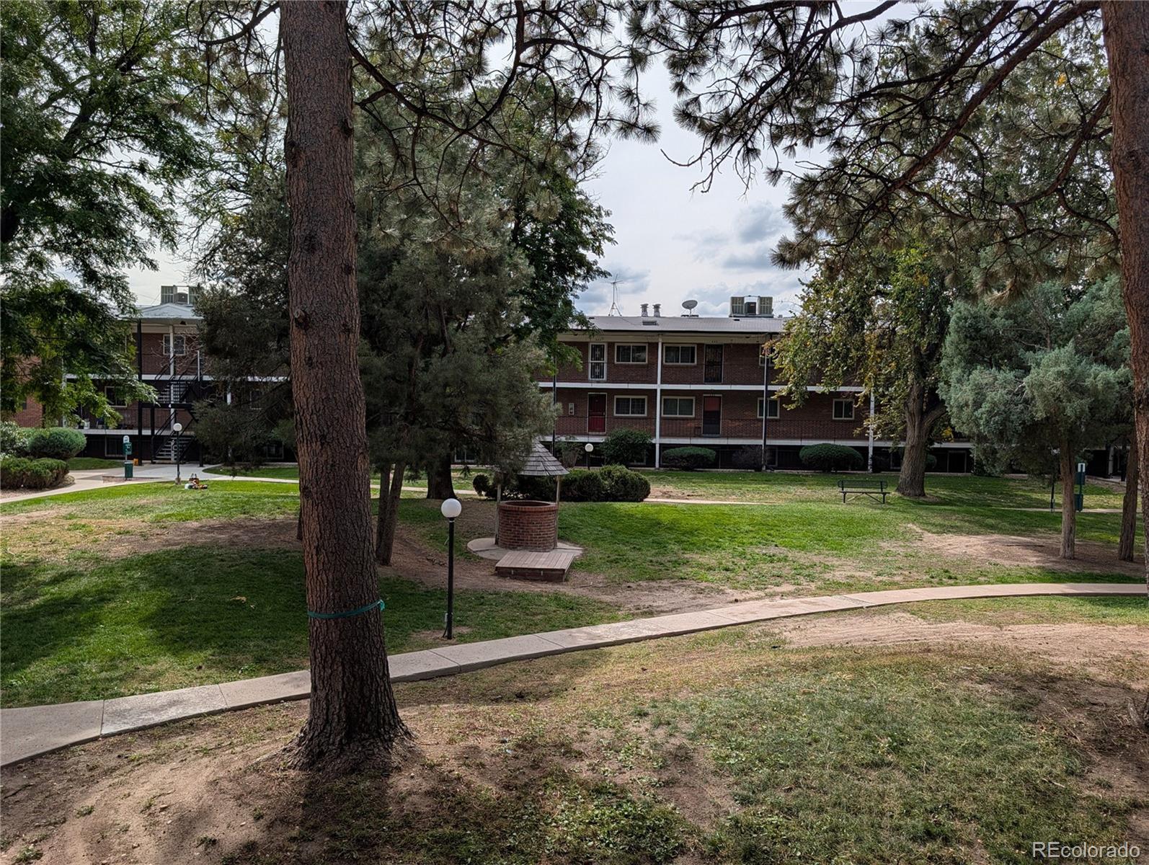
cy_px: 432
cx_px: 574
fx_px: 798
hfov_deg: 71.5
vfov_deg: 56.9
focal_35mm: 24
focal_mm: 6.9
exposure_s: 1/2075
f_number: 1.68
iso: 22
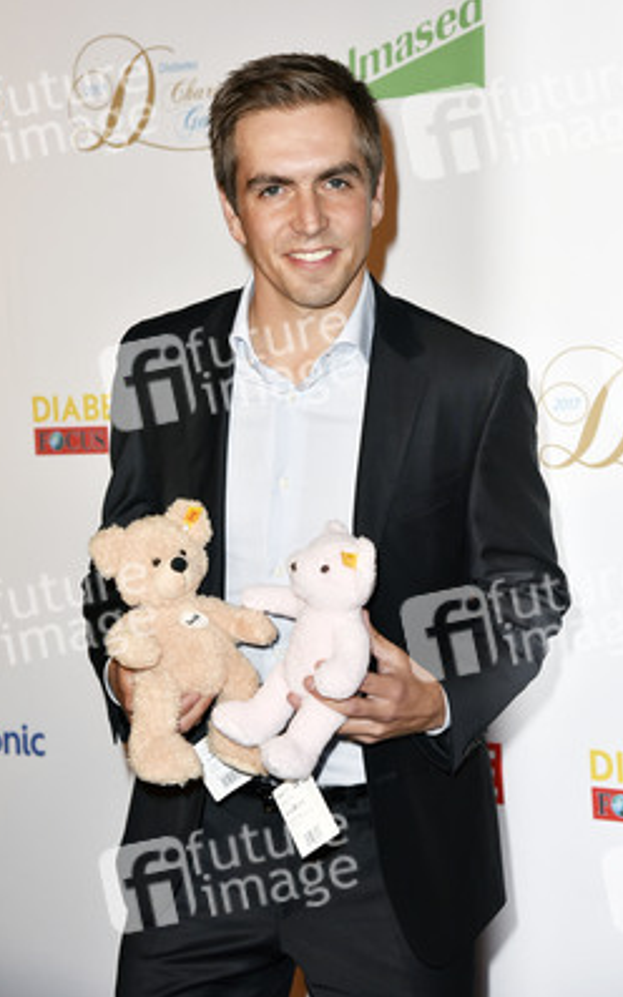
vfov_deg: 25.8
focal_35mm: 80
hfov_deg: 16.3
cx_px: 301
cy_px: 497
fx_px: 2174
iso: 640
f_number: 5.6
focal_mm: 78
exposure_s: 1/200
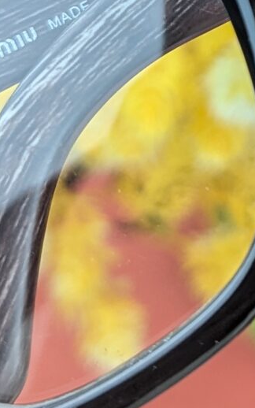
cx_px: 303
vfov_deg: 15.8
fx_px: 1400
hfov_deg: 10.2
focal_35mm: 126
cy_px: -115
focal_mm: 6.81
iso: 101
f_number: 1.85
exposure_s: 1/100
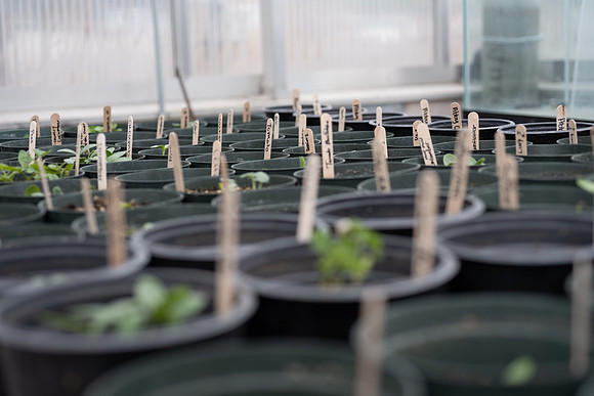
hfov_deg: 33.4
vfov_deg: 22.6
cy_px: 198
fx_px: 990
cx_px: 297
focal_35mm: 60
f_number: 2.8
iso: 50
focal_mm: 60
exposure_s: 1/80
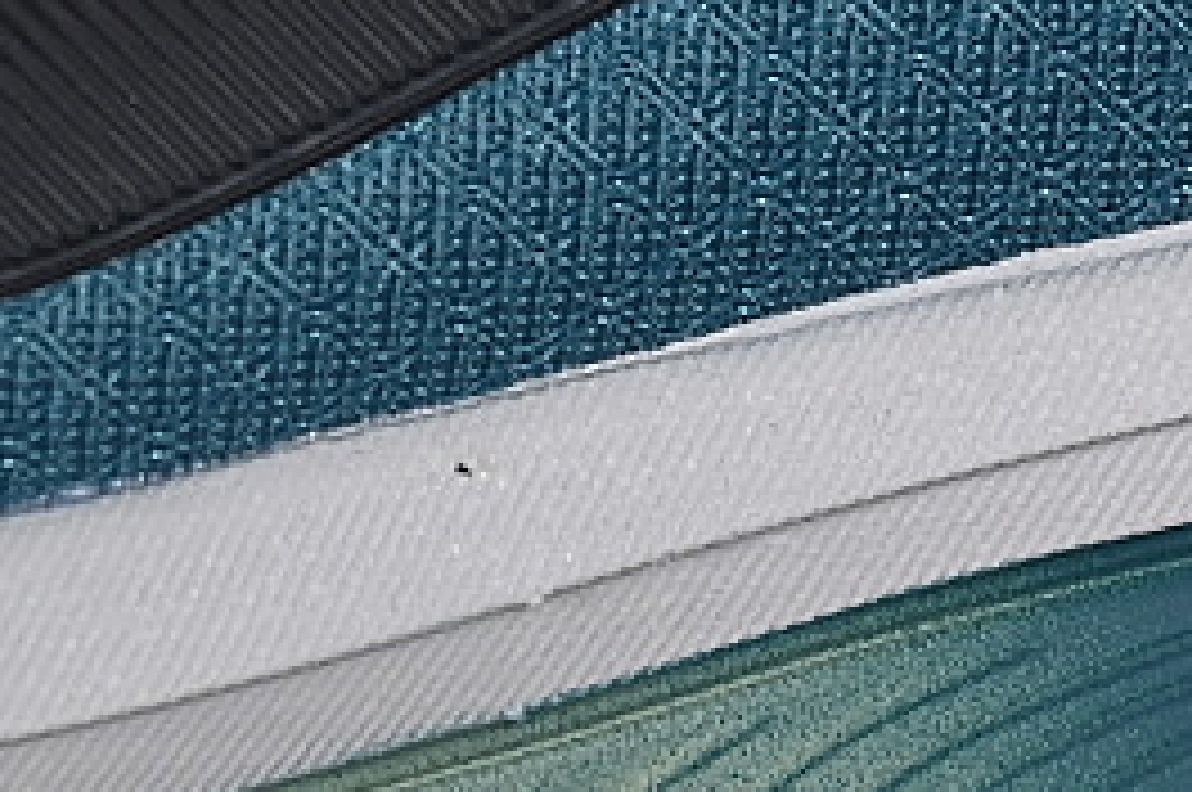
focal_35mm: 306
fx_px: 10119
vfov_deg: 4.5
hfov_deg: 6.7
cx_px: 981
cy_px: -40
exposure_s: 1/80
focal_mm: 50
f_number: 7.1
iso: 160
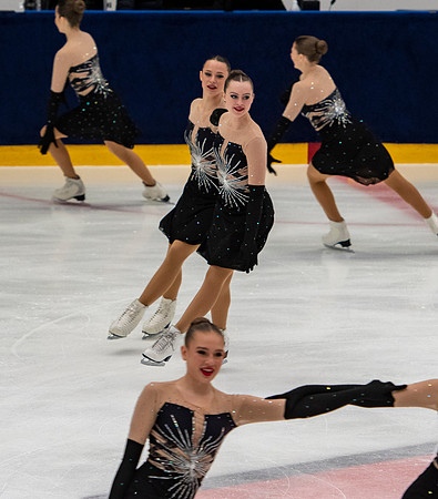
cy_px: 164
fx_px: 5514
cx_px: 231
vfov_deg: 5.2
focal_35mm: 359
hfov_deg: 4.5
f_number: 4
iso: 900
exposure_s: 1/500
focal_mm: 130
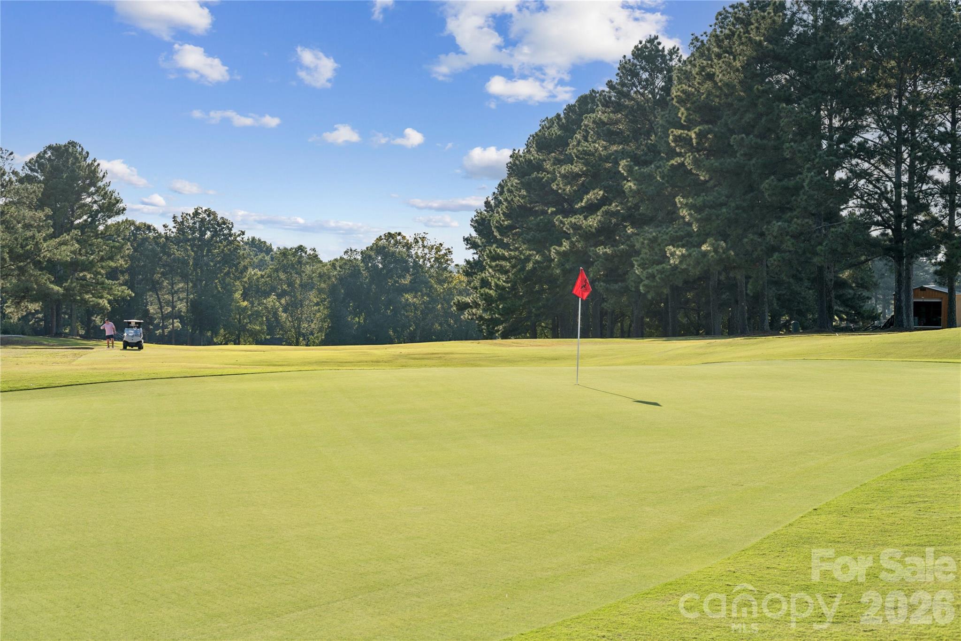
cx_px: 480
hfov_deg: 35.6
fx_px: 1495
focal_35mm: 56
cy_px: 320
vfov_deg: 24.2
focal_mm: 56
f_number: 5.6
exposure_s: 1/640
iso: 100
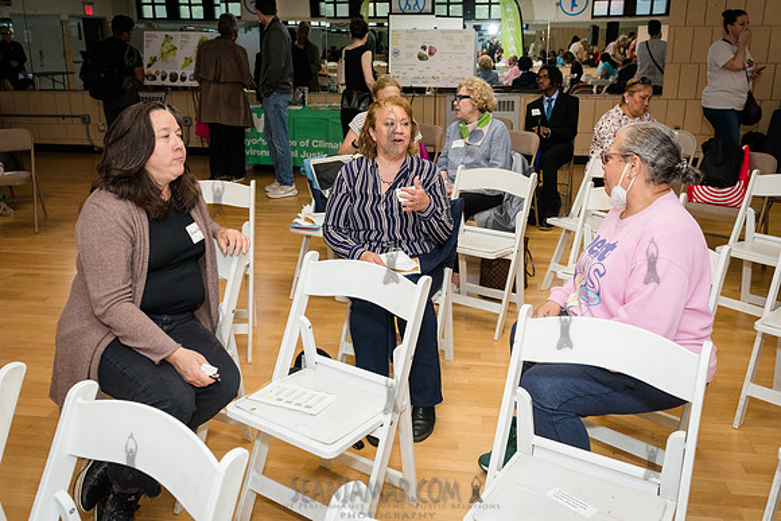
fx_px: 645
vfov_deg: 43.8
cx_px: 398
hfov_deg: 62.4
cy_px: 209
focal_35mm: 30
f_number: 4.5
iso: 4000
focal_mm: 24
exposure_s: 1/250
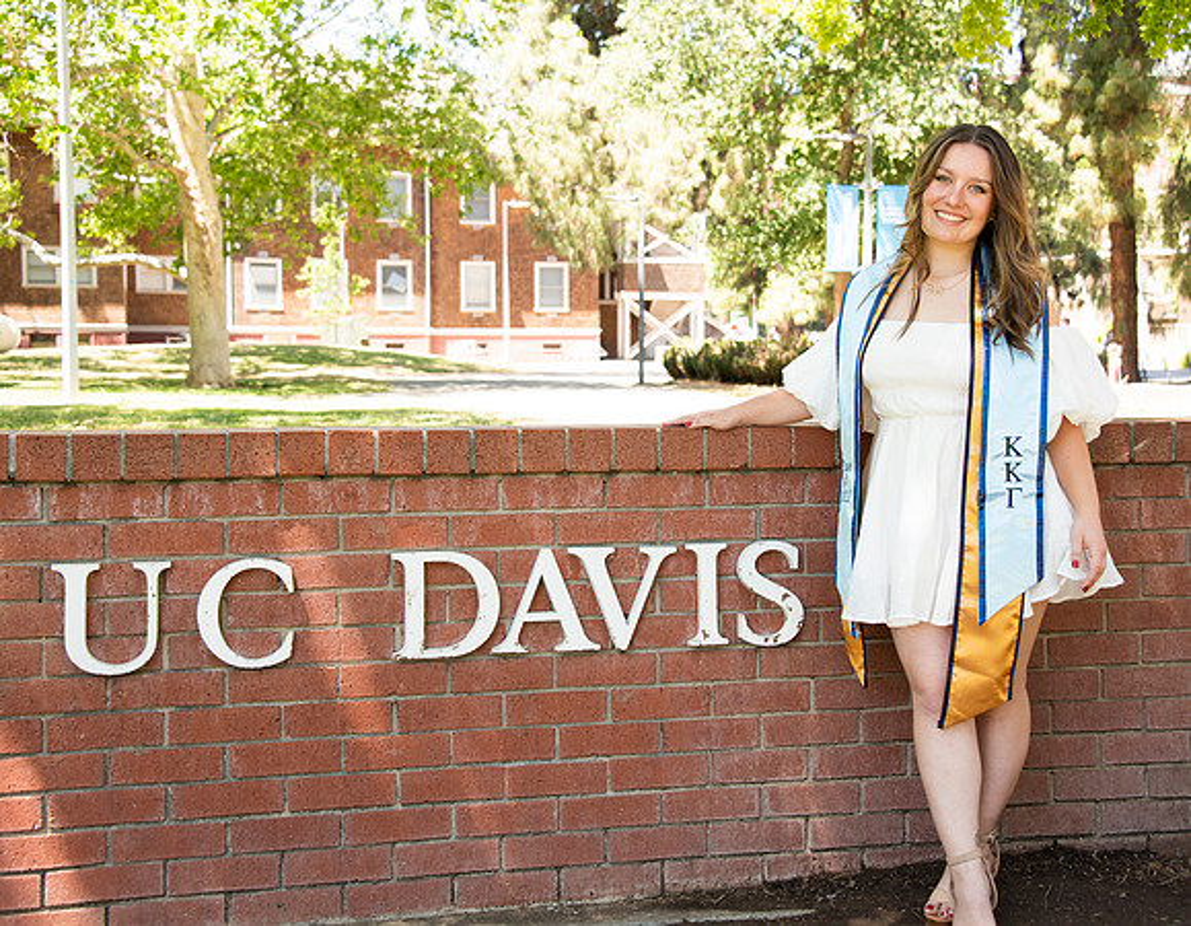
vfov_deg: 26.0
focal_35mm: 57
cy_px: 425
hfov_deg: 33.1
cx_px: 660
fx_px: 2002
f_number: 5.6
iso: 640
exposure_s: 1/250
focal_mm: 48
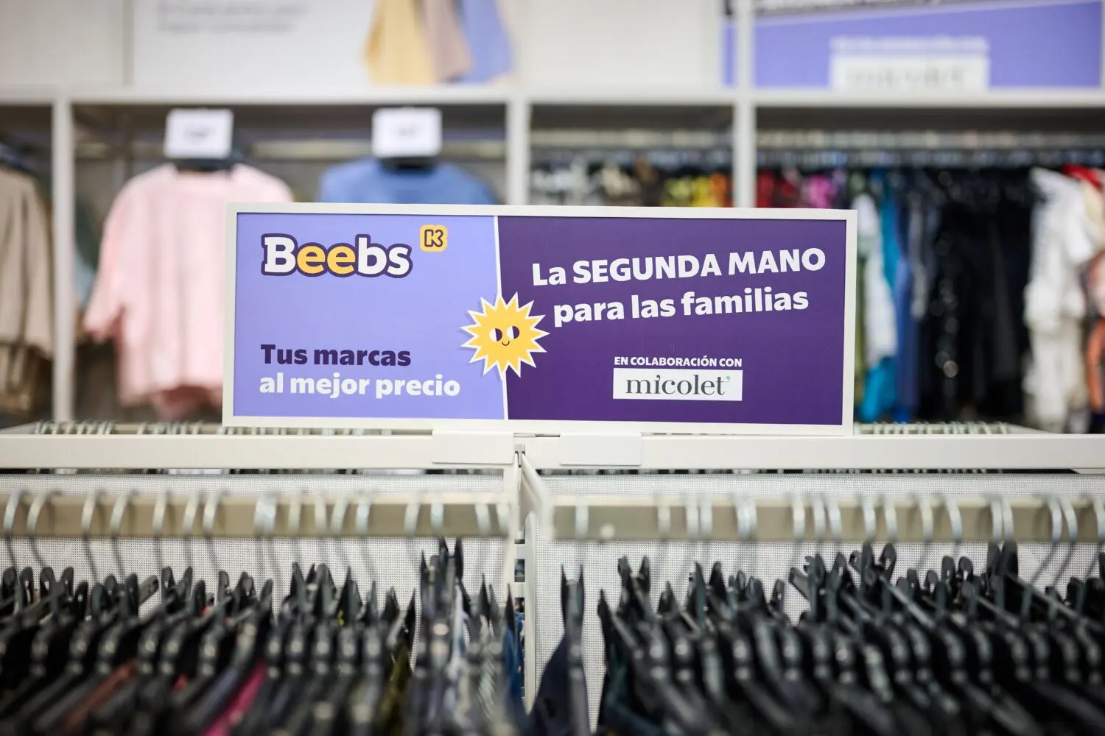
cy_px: 368
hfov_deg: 54.4
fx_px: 1074
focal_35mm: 35
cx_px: 552
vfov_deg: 37.9
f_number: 1.2
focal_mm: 35
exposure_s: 1/125
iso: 64
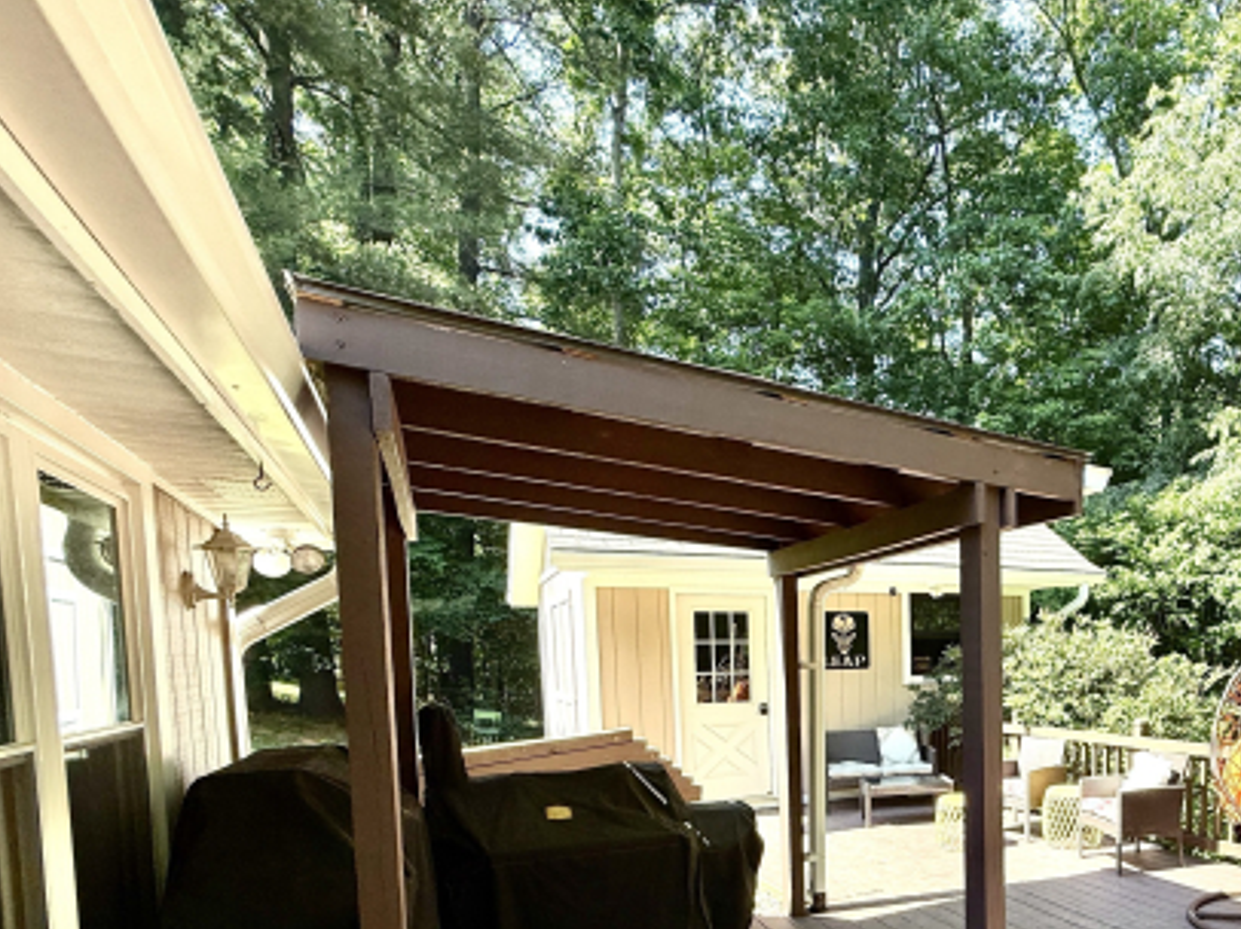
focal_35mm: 23
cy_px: 709
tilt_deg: -2.9
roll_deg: +1.2
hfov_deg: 68.7
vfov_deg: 55.7
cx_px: 943
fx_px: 824
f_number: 2.2
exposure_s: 1/288
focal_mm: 2.22
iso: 50
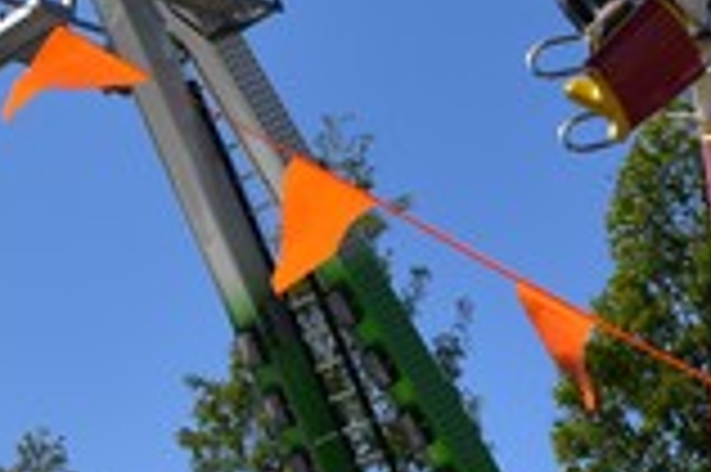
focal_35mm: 137
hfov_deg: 14.8
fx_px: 2703
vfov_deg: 10.0
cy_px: 155
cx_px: 86
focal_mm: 18
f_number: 8
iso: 160
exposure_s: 1/500
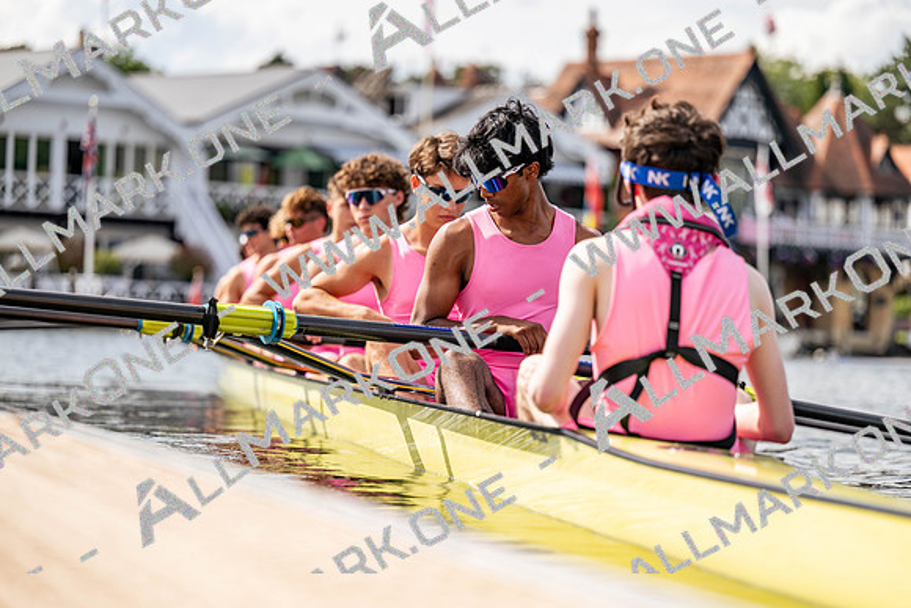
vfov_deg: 12.5
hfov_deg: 18.6
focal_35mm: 110
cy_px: 304
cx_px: 456
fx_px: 2784
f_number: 2.8
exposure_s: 1/2500
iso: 125
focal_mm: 110
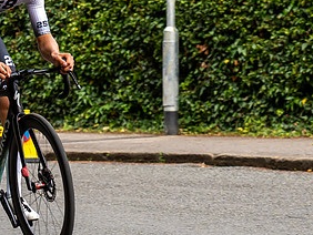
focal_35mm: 283
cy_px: 107
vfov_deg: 5.3
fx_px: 2561
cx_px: -43
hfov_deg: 7.0
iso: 250
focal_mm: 74
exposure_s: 1/640
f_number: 4.5
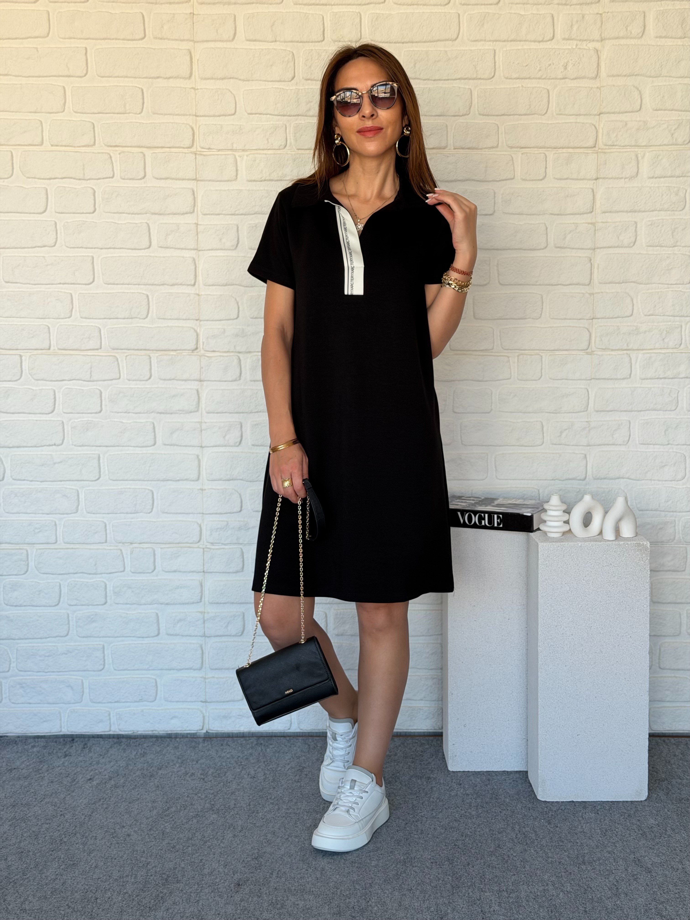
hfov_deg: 30.3
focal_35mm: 48
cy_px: 460
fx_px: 1276
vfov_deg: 39.7
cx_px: 345
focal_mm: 6.76
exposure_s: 1/156
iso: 50
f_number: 1.78
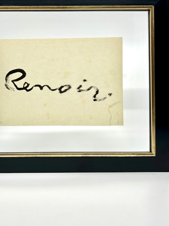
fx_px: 228
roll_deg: +0.3
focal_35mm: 35
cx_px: 60
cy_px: 93
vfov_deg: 52.3
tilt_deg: -0.9
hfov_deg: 40.3
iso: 50
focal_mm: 5.7
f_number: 1.5
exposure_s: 1/763
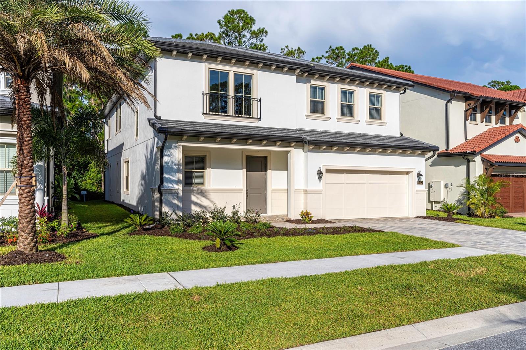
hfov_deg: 65.5
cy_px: 175
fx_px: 409
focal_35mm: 28
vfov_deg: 46.4
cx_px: 263
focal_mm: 28
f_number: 9
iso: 100
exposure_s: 1/1600
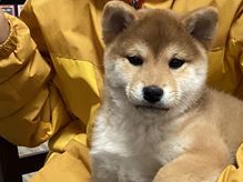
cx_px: 136
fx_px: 596
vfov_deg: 17.0
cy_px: 2
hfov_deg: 23.0
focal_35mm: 85
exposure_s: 1/60
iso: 200
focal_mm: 3.3
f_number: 2.4
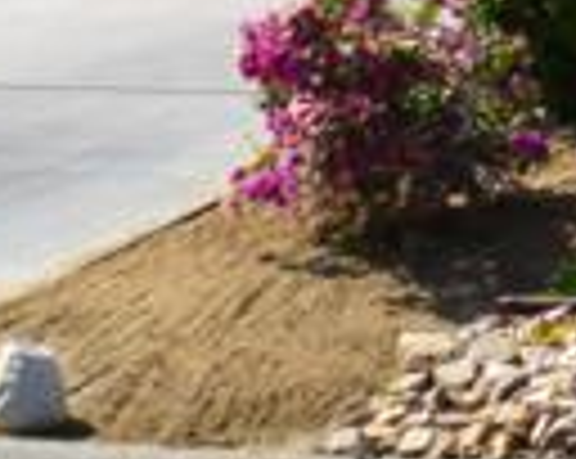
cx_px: 1521
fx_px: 3455
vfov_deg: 7.0
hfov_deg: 8.5
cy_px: -776
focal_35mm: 203
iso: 280
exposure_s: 1/500
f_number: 11
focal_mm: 18
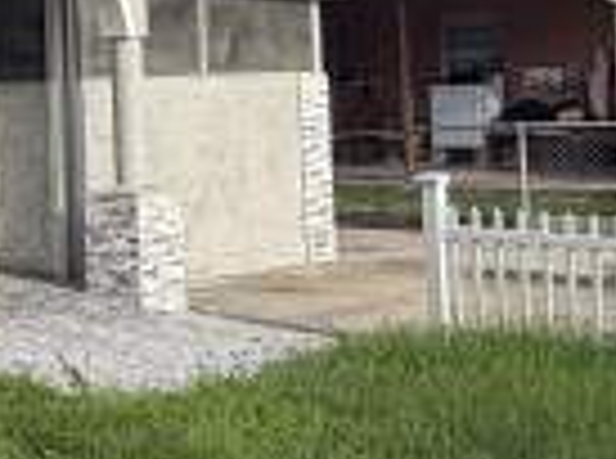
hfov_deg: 21.1
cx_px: -243
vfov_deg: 17.7
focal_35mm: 82
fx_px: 1455
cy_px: 81
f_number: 2.2
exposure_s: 1/820
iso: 20
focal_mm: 2.22
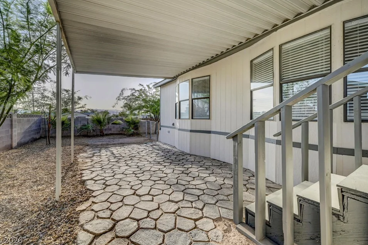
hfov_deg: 100.4
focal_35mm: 15
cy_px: 115
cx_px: 182
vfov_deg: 77.2
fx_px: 153
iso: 800
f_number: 8
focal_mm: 14
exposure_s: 1/500
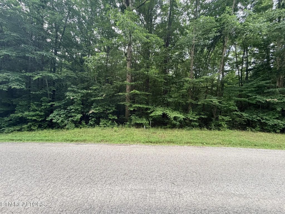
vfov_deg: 85.7
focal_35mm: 14
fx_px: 115
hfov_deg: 102.1
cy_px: 107
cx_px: 142
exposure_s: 1/93
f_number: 2.2
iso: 320
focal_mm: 2.22
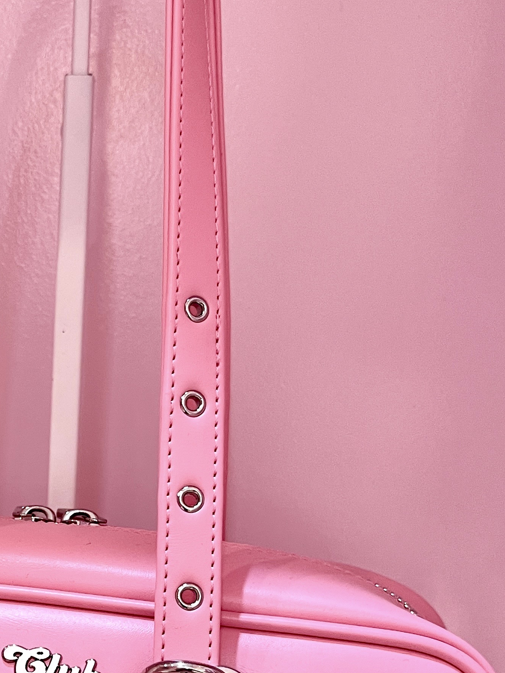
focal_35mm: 59
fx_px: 1148
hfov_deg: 23.7
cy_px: 514
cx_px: -6
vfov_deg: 32.0
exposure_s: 1/60
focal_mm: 5.1
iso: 100
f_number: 1.6
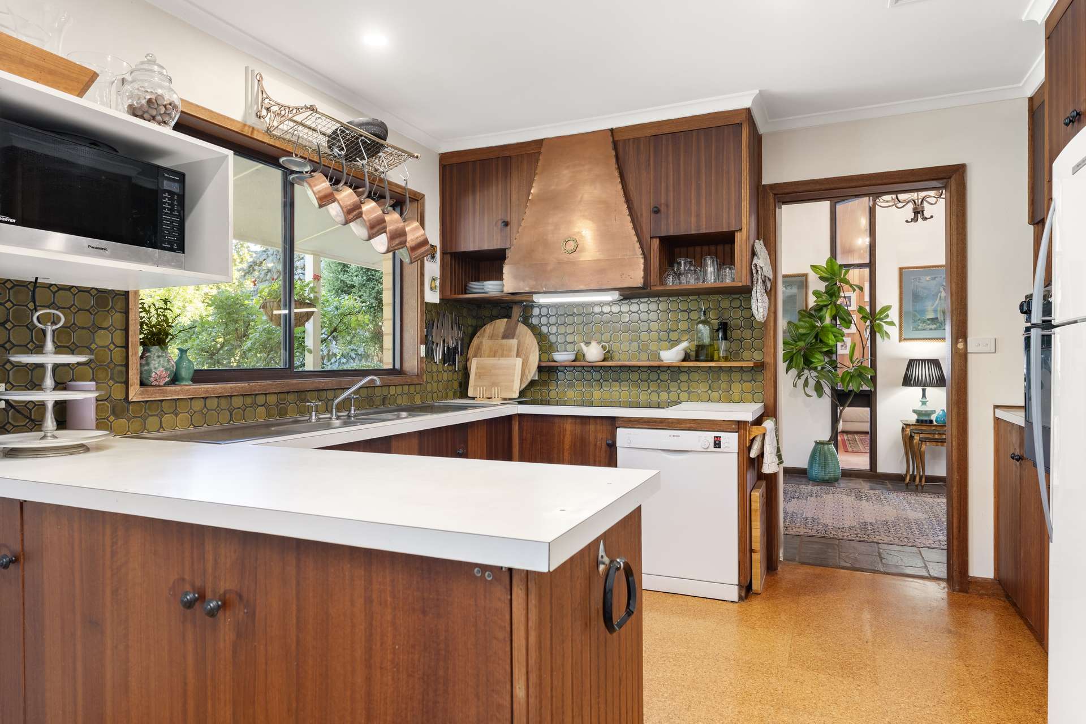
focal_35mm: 22
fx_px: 664
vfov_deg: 57.2
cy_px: 362
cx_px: 543
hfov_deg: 78.6
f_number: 7.1
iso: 320
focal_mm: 22
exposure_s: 1/4
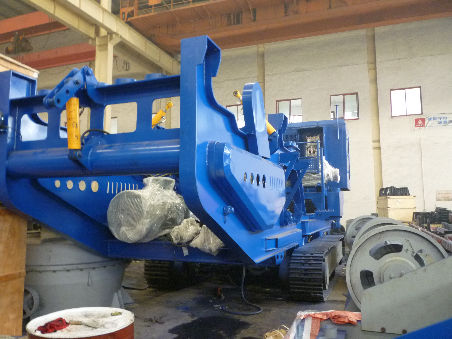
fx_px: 379
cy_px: 170
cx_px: 226
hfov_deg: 61.7
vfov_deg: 48.2
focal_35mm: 29
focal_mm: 5.2
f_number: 3.3
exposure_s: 1/10
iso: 400
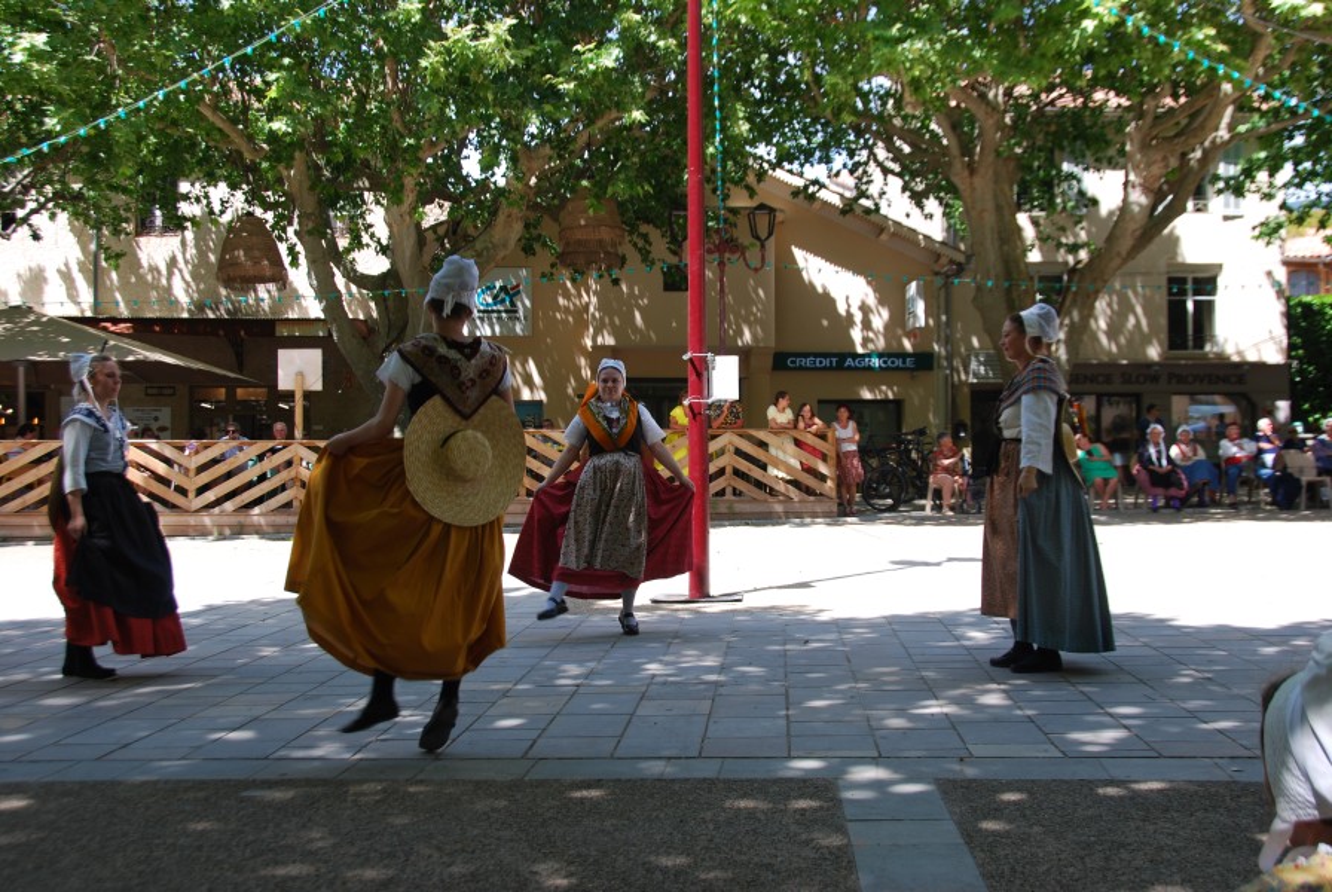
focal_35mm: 39
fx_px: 1445
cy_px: 446
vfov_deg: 34.3
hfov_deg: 49.5
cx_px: 666
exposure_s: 1/125
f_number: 5.6
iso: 100
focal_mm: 26
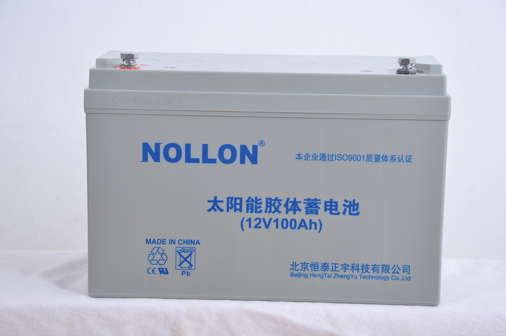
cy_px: 168
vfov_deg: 14.7
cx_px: 253
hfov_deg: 21.9
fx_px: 1306
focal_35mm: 93
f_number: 8
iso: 200
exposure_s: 1/90
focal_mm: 62
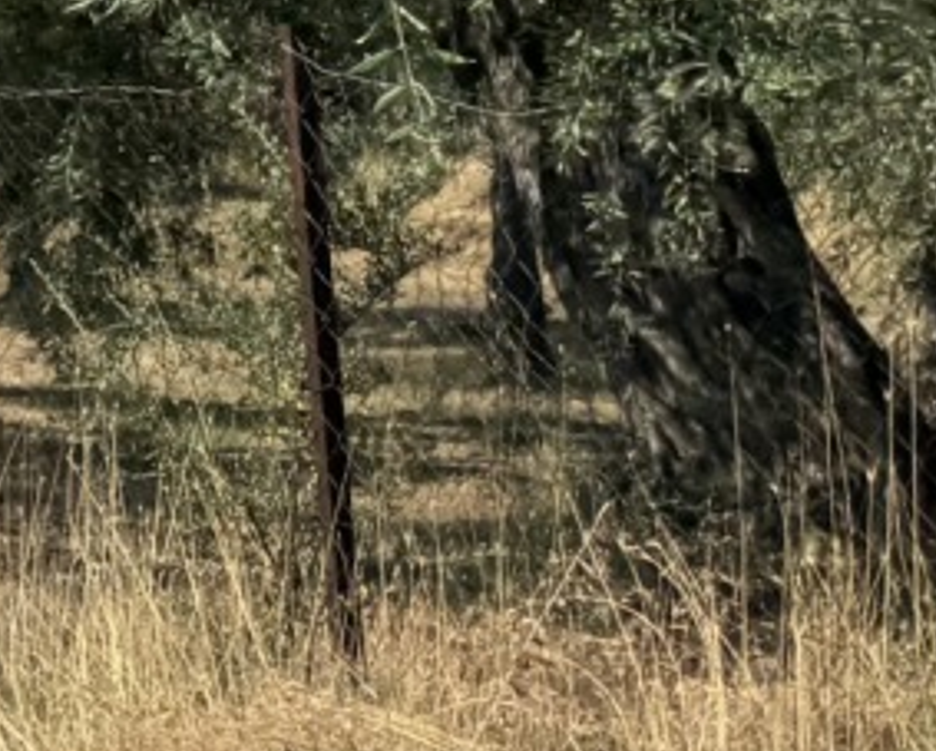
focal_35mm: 127
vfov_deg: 12.0
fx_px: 3522
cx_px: -1373
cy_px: -26
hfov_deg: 12.0
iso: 80
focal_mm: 6.76
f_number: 1.78
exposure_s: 1/7092
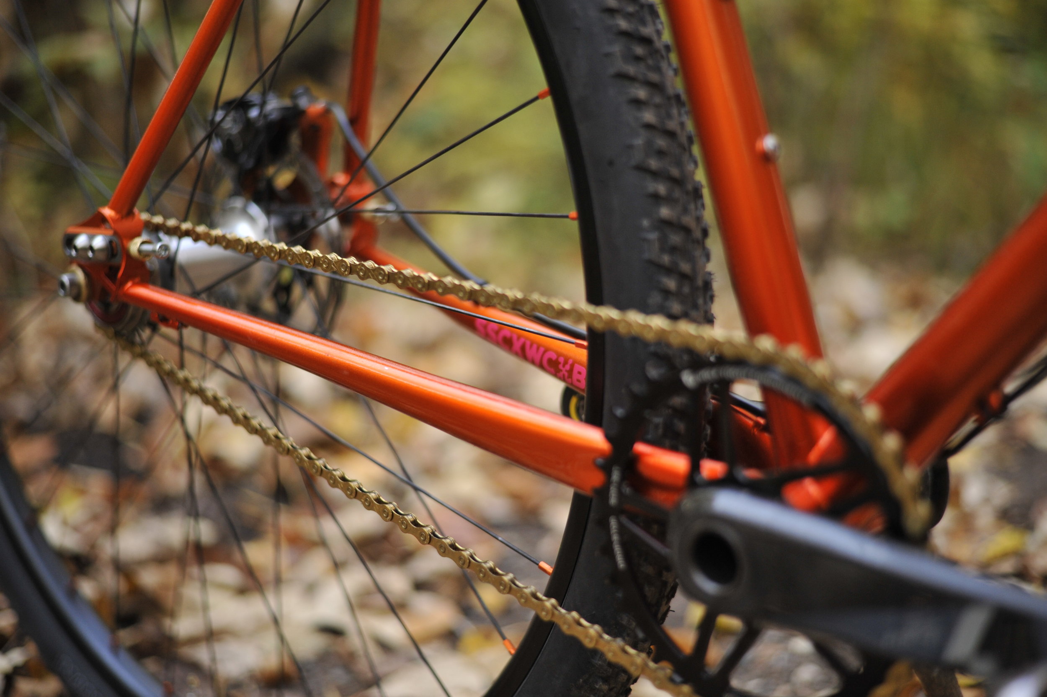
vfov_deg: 27.0
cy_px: 348
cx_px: 524
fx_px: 1453
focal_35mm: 50
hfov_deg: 39.6
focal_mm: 50
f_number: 1.8
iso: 1100
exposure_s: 1/100
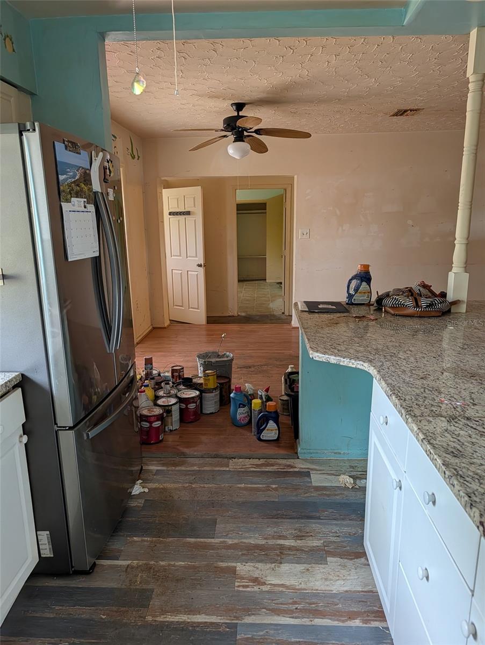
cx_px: 242
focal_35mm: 24
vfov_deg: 71.5
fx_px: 447
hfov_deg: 56.9
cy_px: 322
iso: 608
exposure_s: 1/194
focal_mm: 6.9
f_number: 1.68
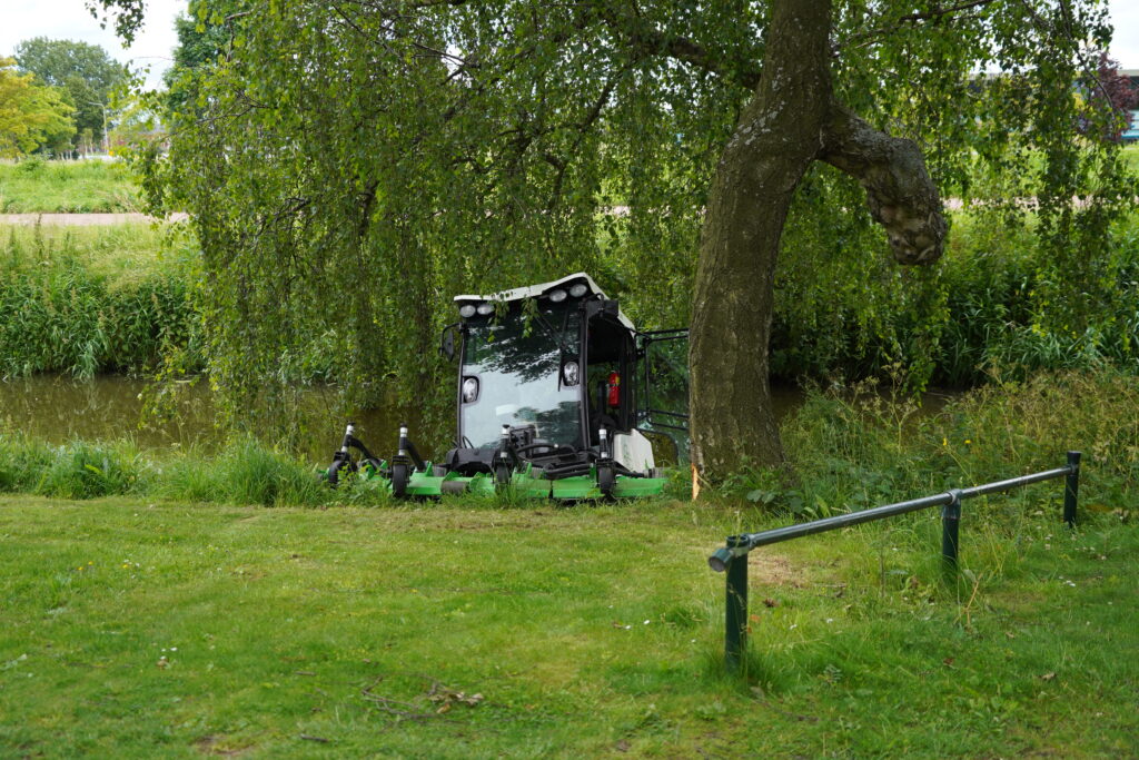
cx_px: 570
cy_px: 380
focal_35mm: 38
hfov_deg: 50.7
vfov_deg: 35.1
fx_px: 1202
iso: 500
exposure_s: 1/800
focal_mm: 38
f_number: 4
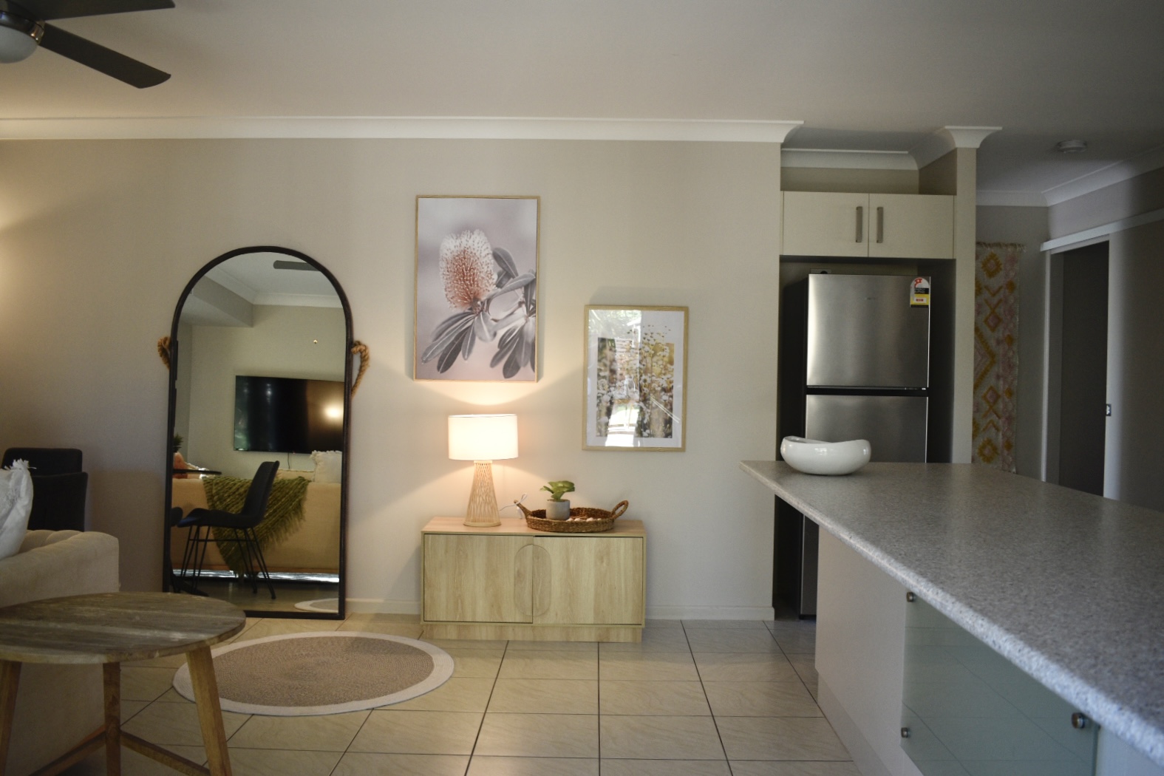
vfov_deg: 43.6
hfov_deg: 61.9
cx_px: 582
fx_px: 970
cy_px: 388
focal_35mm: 30
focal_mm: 20
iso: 450
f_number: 4
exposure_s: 1/60
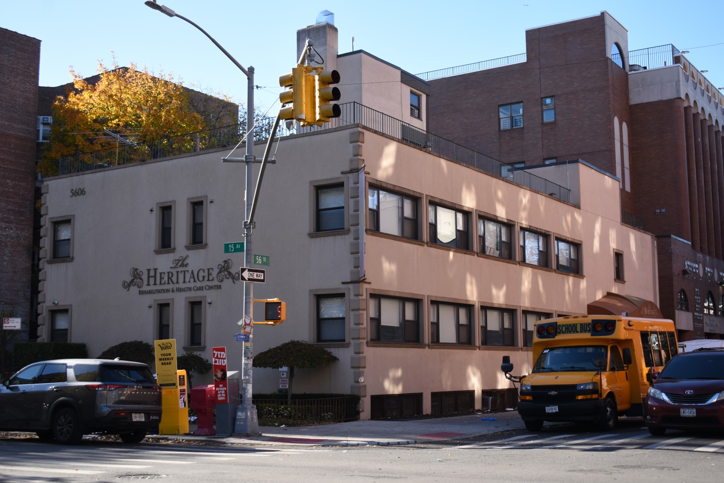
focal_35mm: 46
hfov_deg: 42.3
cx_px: 362
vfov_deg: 28.9
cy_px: 242
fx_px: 935
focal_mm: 31
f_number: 5
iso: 200
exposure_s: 1/400
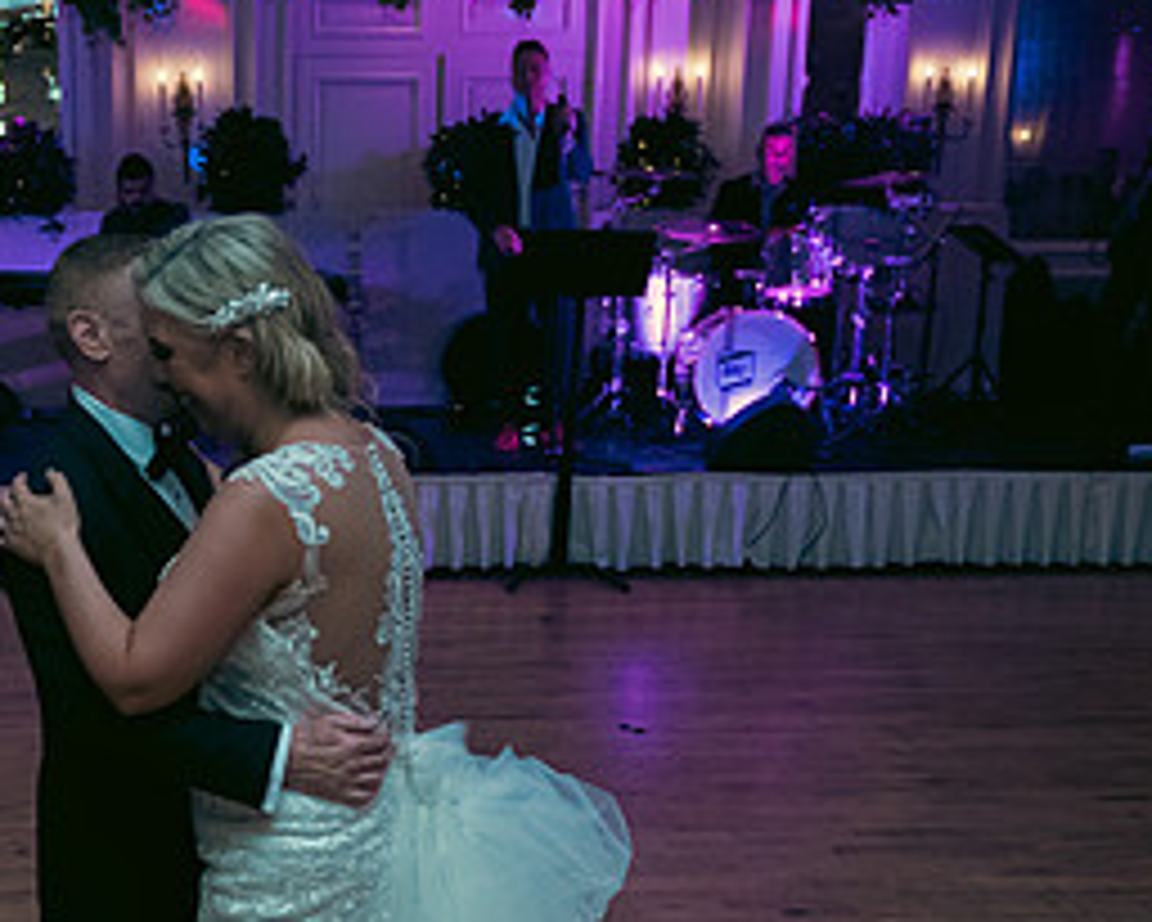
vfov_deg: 28.9
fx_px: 1739
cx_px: 184
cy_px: 767
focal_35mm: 51
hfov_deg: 35.1
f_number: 3.5
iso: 1250
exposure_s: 1/160
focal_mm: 24
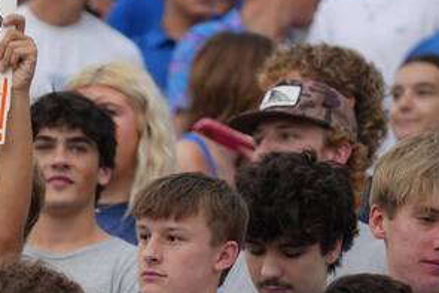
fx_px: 8479
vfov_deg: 2.0
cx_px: -176
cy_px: 486
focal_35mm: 695
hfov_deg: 3.0
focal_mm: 200
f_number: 4
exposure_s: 1/200
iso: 400
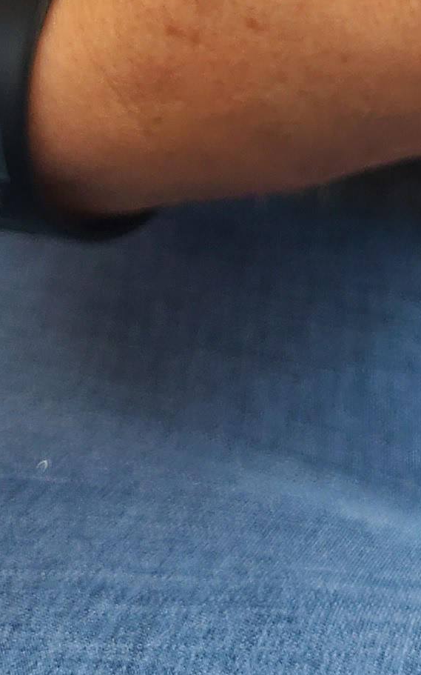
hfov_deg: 10.5
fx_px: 2241
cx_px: 531
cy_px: -320
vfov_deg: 15.8
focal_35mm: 122
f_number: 1.8
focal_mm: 5.4
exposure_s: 1/170
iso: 40
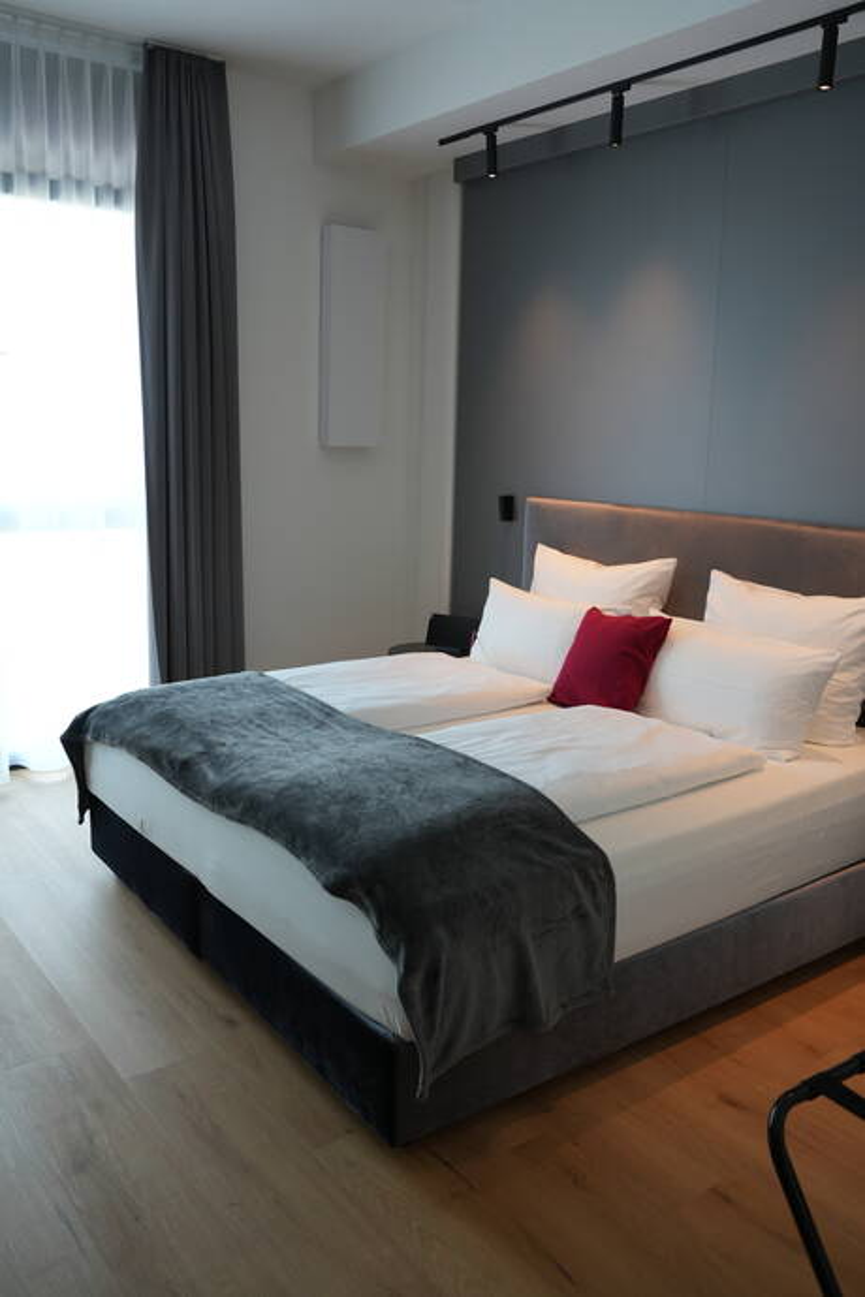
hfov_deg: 46.4
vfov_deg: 65.5
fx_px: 1009
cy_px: 648
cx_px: 432
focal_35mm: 28
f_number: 4
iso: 800
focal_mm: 28
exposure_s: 1/160
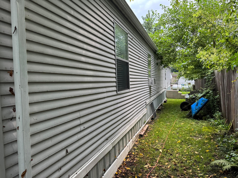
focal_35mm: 24
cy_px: 89
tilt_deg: -2.4
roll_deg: +3.6
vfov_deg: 56.8
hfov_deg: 71.6
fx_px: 165
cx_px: 119
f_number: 1.78
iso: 80
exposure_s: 1/700
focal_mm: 6.76
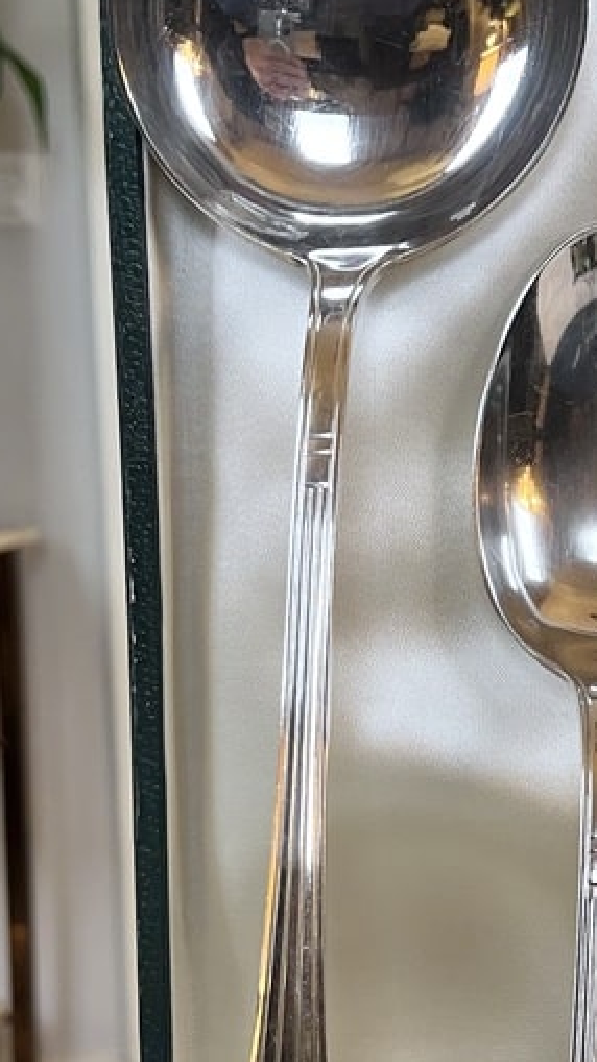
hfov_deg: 21.1
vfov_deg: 36.1
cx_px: 292
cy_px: 749
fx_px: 1605
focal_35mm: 57
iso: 250
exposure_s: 1/50
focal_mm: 5.7
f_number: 1.5
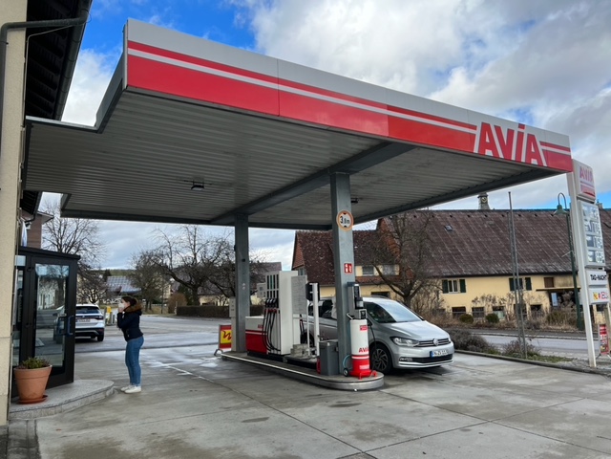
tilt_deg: +8.9
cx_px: 306
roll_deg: +1.3
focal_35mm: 26
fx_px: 459
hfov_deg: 67.3
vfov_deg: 53.1
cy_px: 230
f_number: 1.5
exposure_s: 1/1009
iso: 50
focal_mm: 5.7
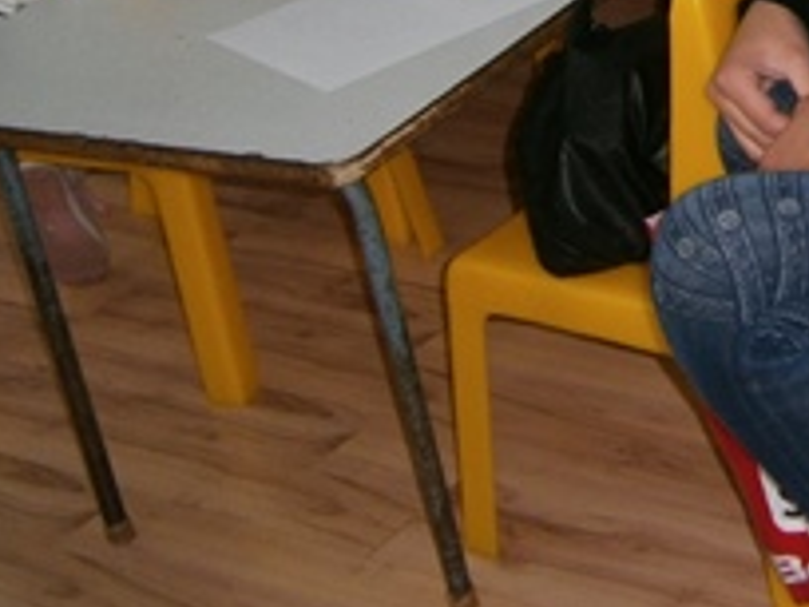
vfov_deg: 12.7
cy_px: -186
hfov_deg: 16.2
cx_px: 1126
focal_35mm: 113
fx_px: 2641
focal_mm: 6.4
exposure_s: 1/40
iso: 125
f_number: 3.1
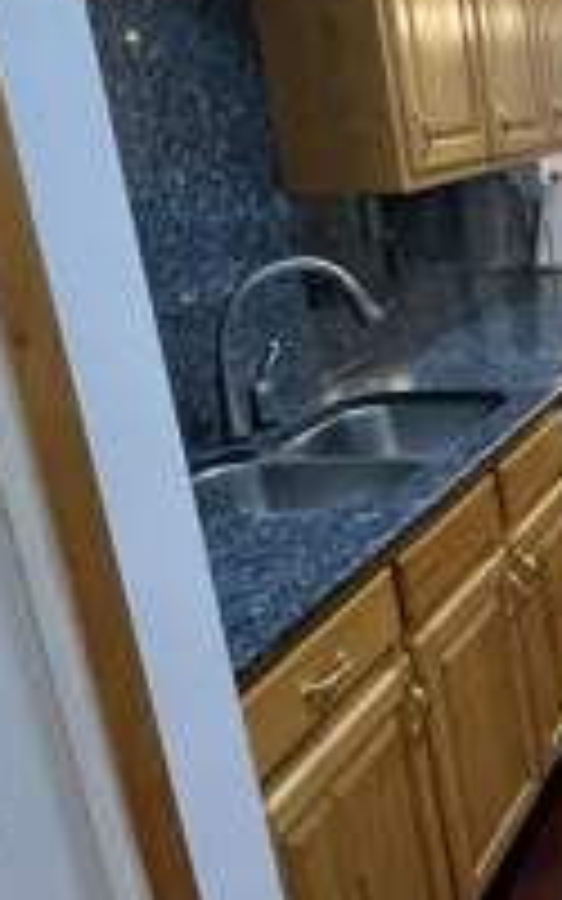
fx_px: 1078
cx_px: 913
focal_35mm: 44
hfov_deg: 22.2
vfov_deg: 45.3
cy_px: 436
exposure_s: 1/60
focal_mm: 1.57
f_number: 1.8
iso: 250
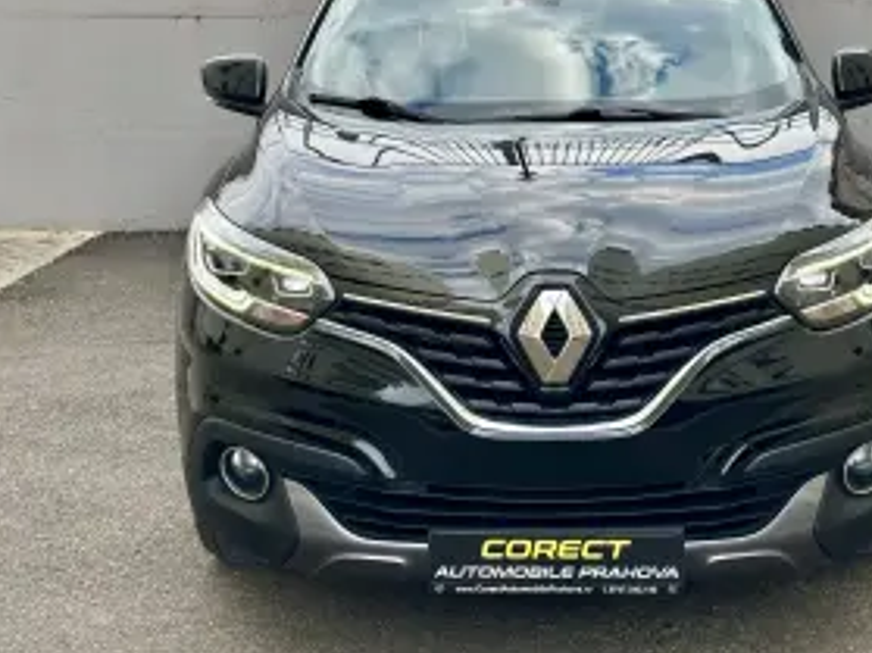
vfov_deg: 23.6
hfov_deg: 31.1
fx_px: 1561
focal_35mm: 62
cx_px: 544
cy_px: 266
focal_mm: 6.86
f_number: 1.78
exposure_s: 1/797
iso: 64
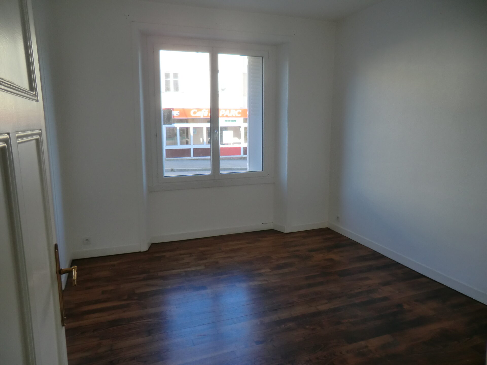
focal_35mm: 24
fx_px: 338
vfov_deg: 56.8
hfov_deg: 71.6
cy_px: 182
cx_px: 244
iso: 64
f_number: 3.2
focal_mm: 4.3
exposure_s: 1/60
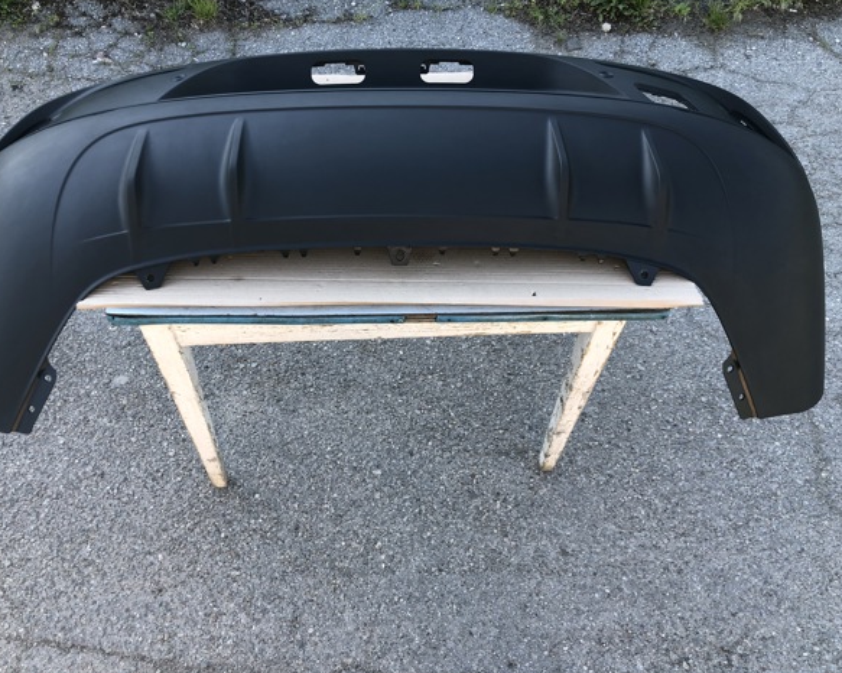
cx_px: 396
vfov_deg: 48.5
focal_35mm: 30
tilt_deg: -54.6
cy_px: 342
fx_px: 747
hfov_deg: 58.7
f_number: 1.8
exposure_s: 1/120
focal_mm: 4
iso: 25
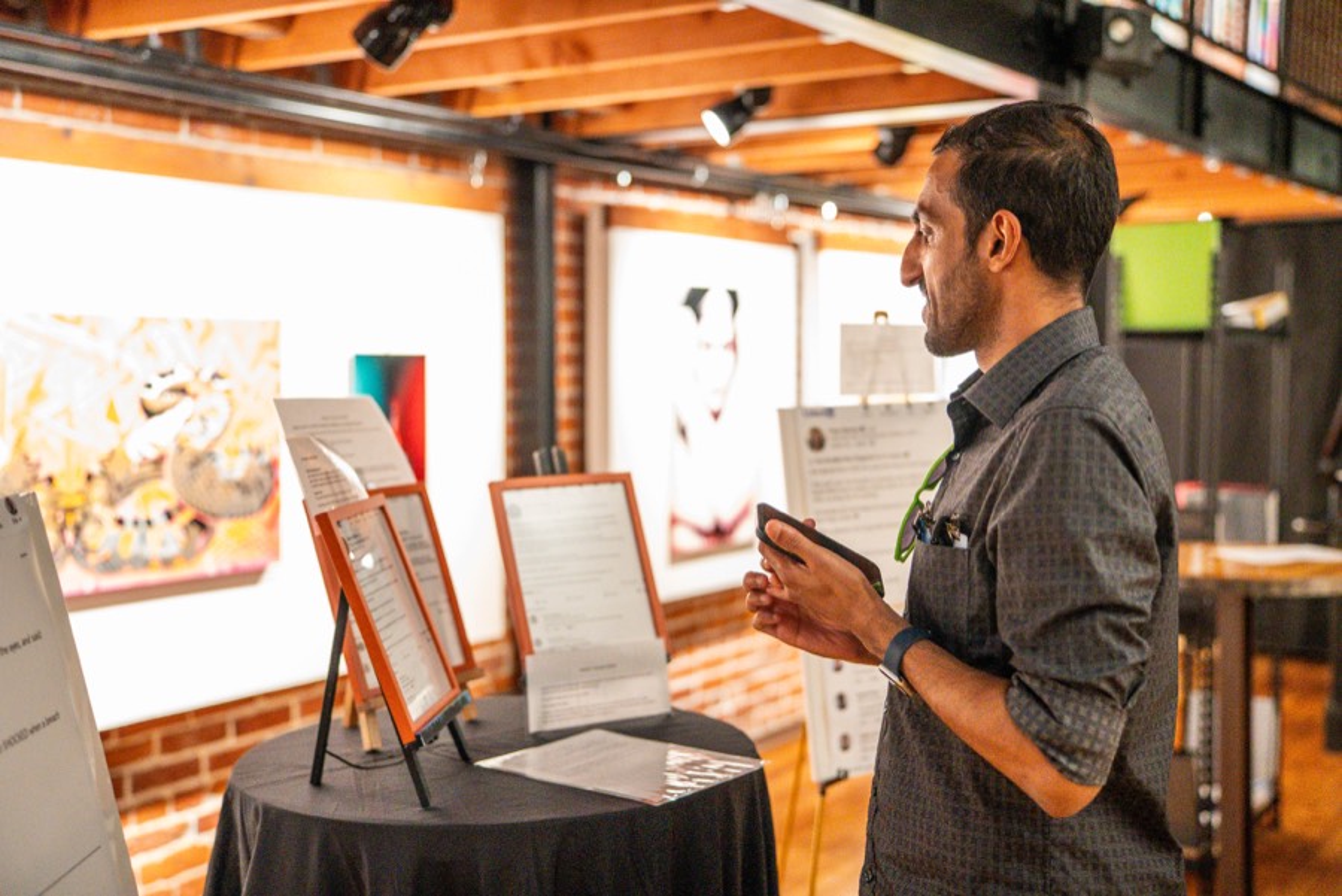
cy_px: 448
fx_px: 1641
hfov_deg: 44.5
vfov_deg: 30.5
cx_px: 671
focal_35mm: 44
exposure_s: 1/400
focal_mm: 44
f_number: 2.2
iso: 12800
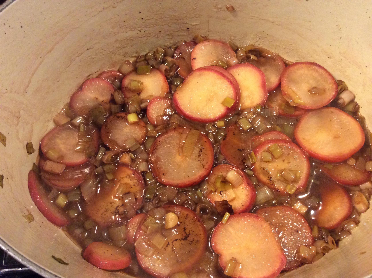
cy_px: 139
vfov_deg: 44.1
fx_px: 343
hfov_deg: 56.9
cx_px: 186
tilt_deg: -65.8
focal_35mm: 32
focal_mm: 3.3
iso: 320
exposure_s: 1/20
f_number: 2.4
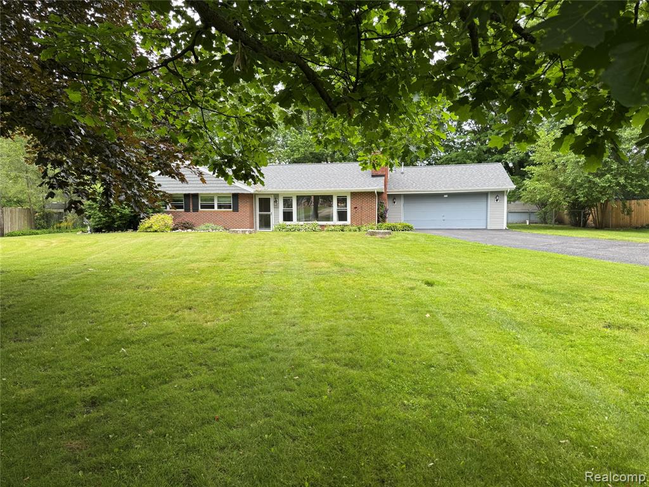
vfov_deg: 56.8
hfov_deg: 71.6
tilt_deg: -4.9
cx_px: 324
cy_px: 244
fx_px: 450
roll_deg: +0.6
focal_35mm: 24
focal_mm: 6.76
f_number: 1.78
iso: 64
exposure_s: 1/121
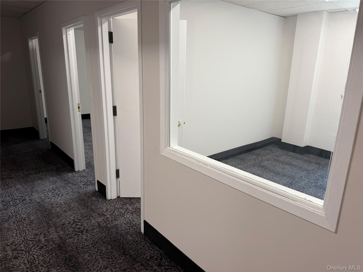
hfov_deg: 71.6
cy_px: 136
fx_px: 252
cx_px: 182
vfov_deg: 56.8
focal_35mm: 24
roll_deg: -1.2
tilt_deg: -14.9
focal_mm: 6.76
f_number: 1.78
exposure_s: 1/121
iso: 100
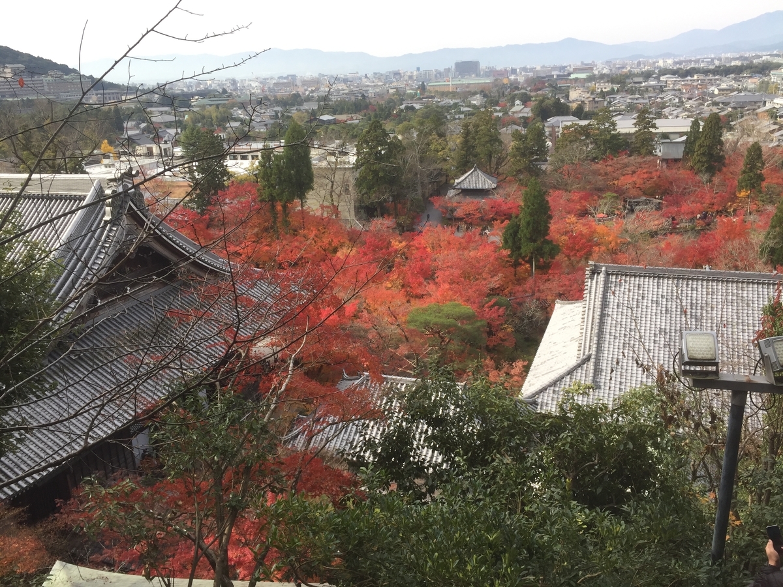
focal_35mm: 29
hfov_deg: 61.7
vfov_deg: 48.2
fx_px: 656
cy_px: 294
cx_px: 392
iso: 32
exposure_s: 1/682
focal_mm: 4.15
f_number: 2.2
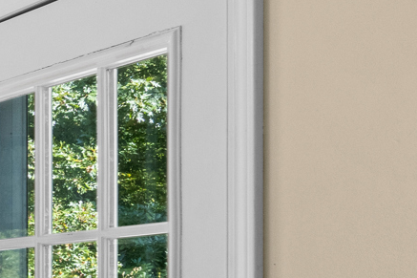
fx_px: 1193
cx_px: -727
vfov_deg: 13.0
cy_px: 319
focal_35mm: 103
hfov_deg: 12.4
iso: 400
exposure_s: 1/6
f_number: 9
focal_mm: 18
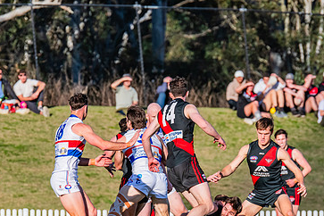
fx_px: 6722
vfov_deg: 1.8
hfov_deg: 2.8
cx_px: 174
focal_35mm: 747
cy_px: 147
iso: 800
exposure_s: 1/1600
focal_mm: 420
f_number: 9
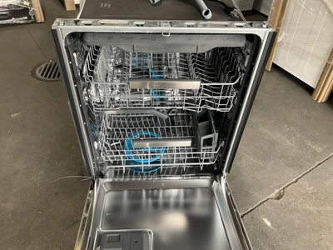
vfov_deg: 48.2
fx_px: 279
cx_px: 166
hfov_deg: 61.7
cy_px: 125
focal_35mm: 29
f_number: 1.8
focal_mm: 3
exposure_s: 1/122
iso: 64
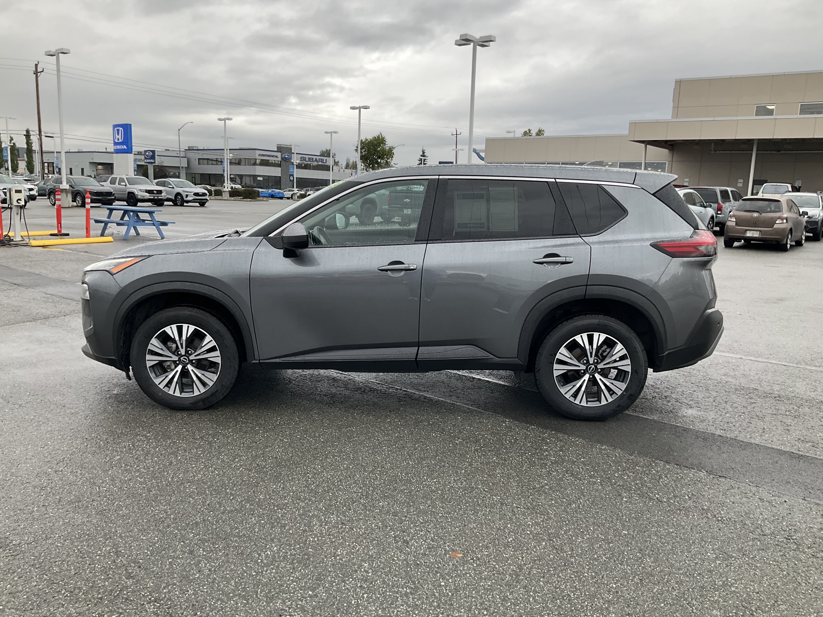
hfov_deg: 61.7
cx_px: 412
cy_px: 308
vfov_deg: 48.2
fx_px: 689
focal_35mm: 29
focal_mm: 3
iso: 20
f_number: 1.8
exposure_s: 1/168
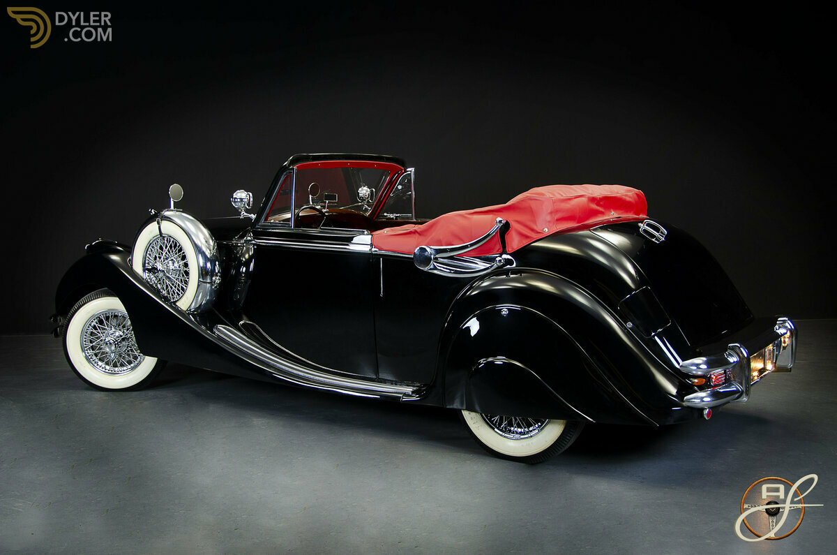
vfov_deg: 32.9
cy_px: 278
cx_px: 418
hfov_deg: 48.0
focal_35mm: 40
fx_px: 940
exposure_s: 1/8
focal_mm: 27
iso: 200
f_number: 4
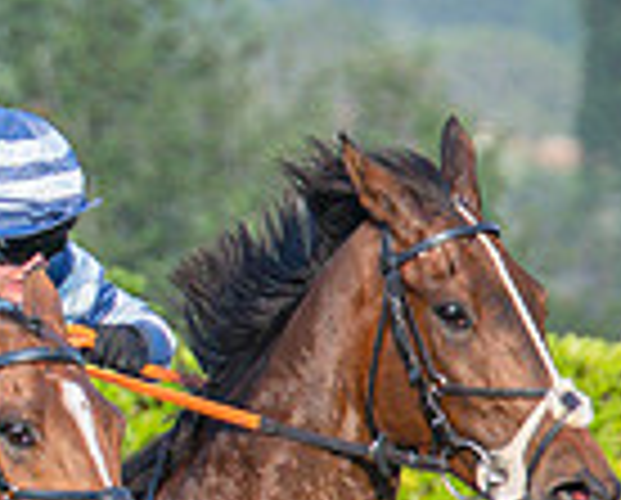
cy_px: 408
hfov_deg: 1.4
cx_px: -379
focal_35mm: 1364
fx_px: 25122
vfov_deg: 1.1
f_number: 4
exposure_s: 1/1600
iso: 400
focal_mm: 160
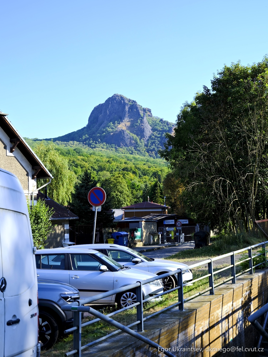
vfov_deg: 34.9
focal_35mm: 55
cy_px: 178
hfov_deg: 26.6
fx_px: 568
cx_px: 134
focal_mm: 70
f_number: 5.6
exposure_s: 1/210
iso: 125
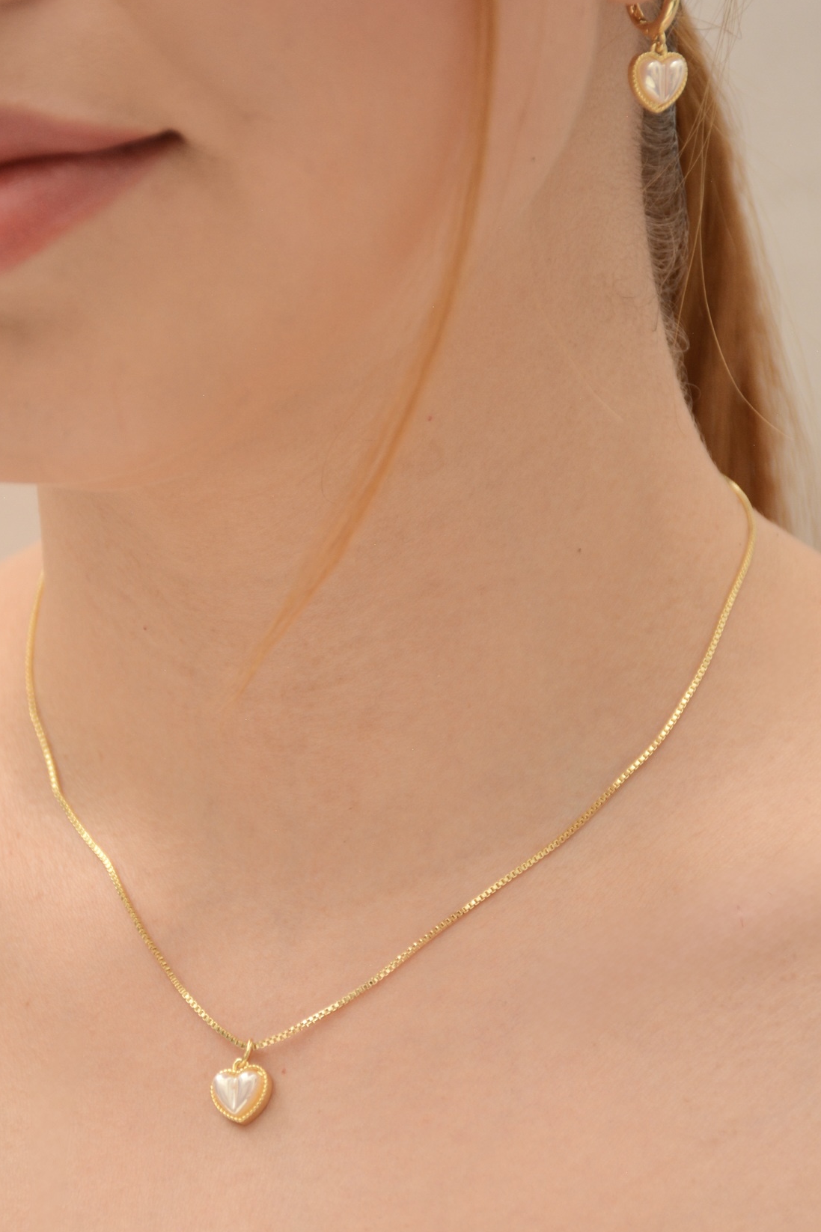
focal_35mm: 168
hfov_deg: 8.2
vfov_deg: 12.2
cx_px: 305
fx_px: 5748
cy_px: 626
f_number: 5.6
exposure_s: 1/500
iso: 500
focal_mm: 80
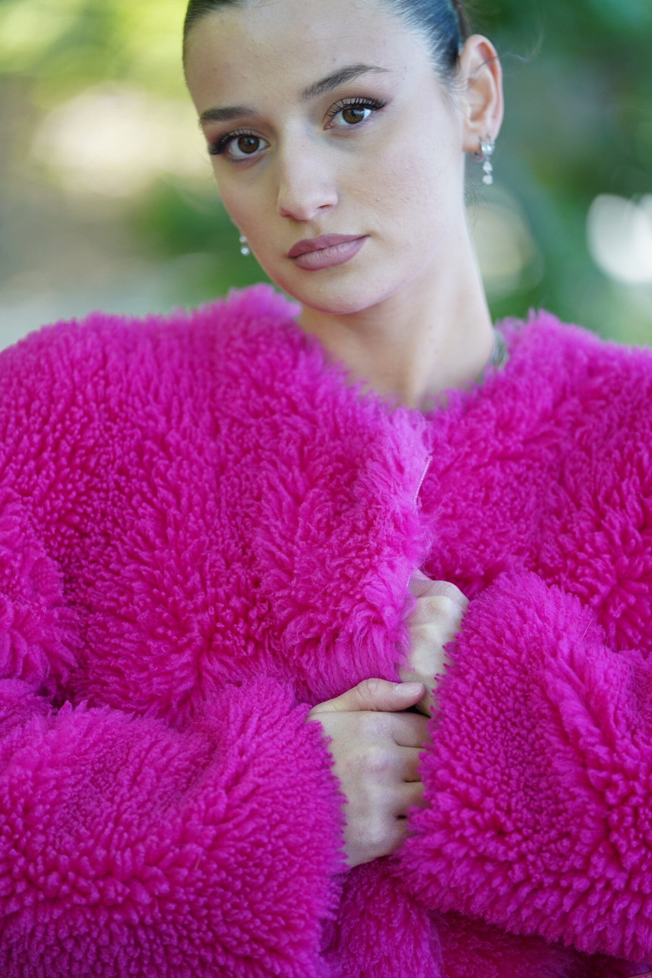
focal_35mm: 156
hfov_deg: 8.8
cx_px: 326
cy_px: 489
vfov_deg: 13.2
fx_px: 4237
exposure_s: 1/320
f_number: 2.8
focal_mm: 156
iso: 640
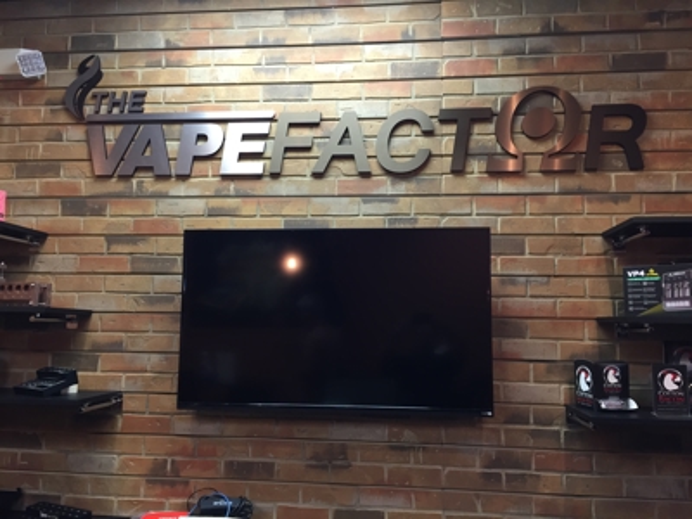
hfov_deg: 61.7
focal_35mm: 29
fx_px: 580
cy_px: 260
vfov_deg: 48.2
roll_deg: -1.4
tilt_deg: +5.0
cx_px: 346
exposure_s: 1/30
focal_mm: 4.15
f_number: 2.2
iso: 80
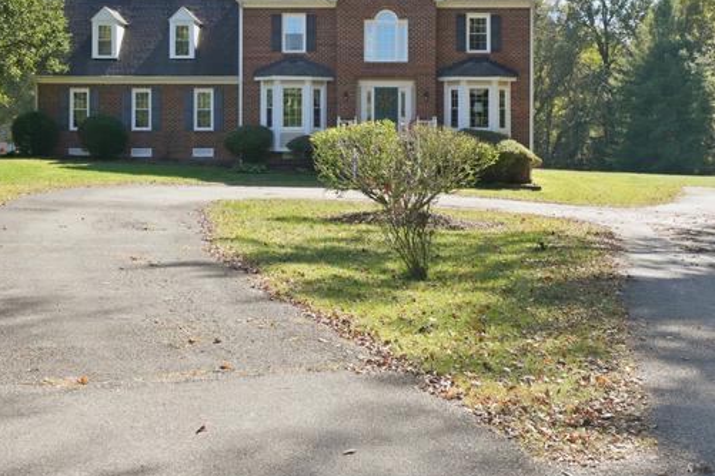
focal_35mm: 47
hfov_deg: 41.9
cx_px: 361
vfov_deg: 28.0
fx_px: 933
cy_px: 93
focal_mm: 23
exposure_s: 1/100
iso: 160
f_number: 8
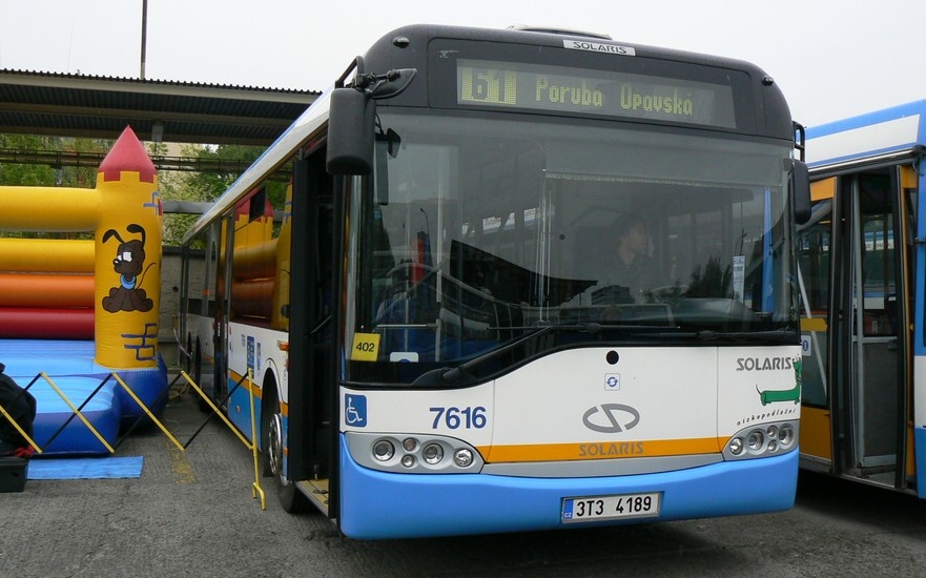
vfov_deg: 32.7
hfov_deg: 50.4
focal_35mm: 39
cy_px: 271
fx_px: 984
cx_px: 471
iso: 100
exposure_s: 1/500
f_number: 2.8
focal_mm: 6
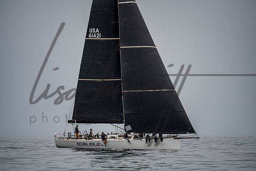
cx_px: 128
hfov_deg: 5.2
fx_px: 2845
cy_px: 86
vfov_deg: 3.4
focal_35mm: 400
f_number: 8
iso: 800
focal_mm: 400
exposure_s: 1/1600
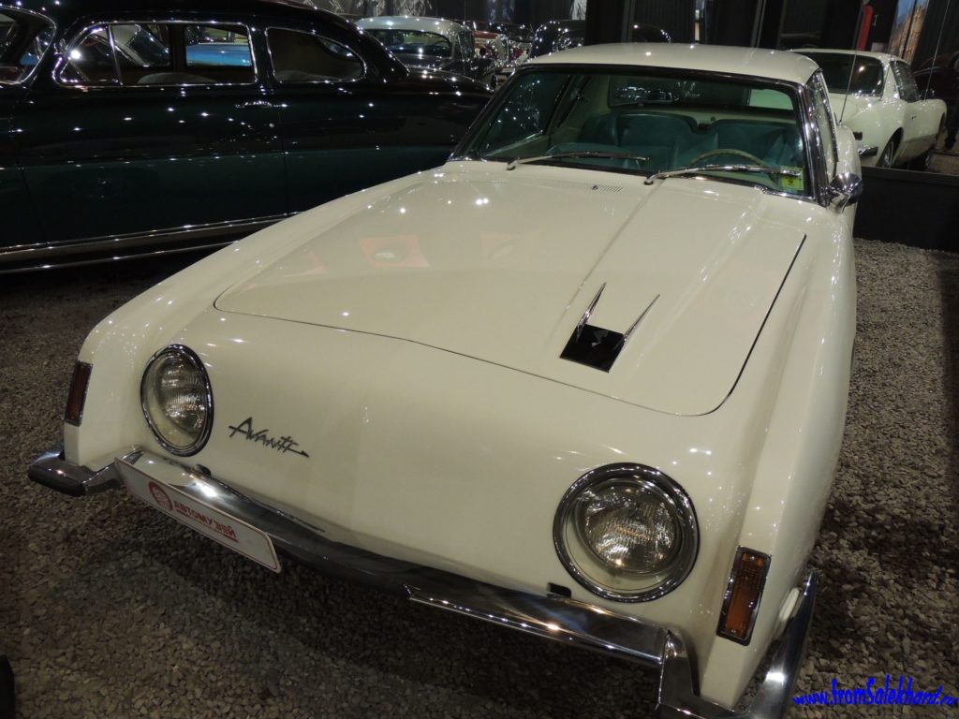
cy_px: 360
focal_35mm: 28
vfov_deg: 49.7
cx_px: 480
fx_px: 776
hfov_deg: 63.4
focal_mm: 4.9
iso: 400
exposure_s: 1/20
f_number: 3.1
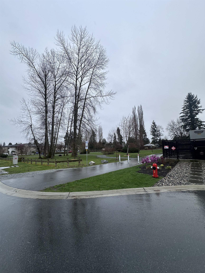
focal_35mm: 14
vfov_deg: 102.1
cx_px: 102
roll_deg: +1.4
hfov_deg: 85.7
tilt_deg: +7.2
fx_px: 111
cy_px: 136
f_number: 2.2
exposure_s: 1/855
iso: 40
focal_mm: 2.22
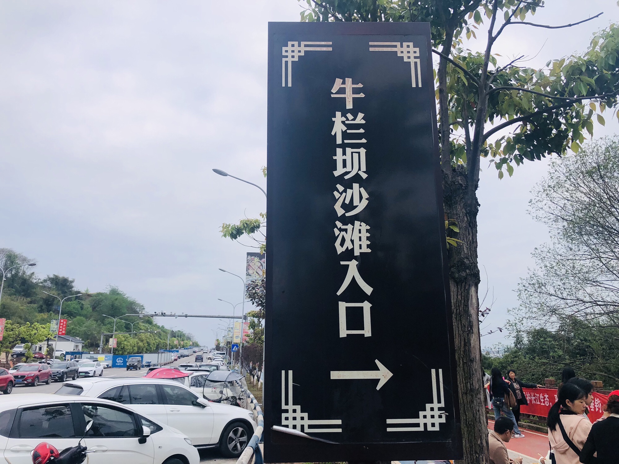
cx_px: 310
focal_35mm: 28
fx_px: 501
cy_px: 232
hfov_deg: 63.4
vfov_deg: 49.7
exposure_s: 1/1171
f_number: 1.8
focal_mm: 3.99
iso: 20
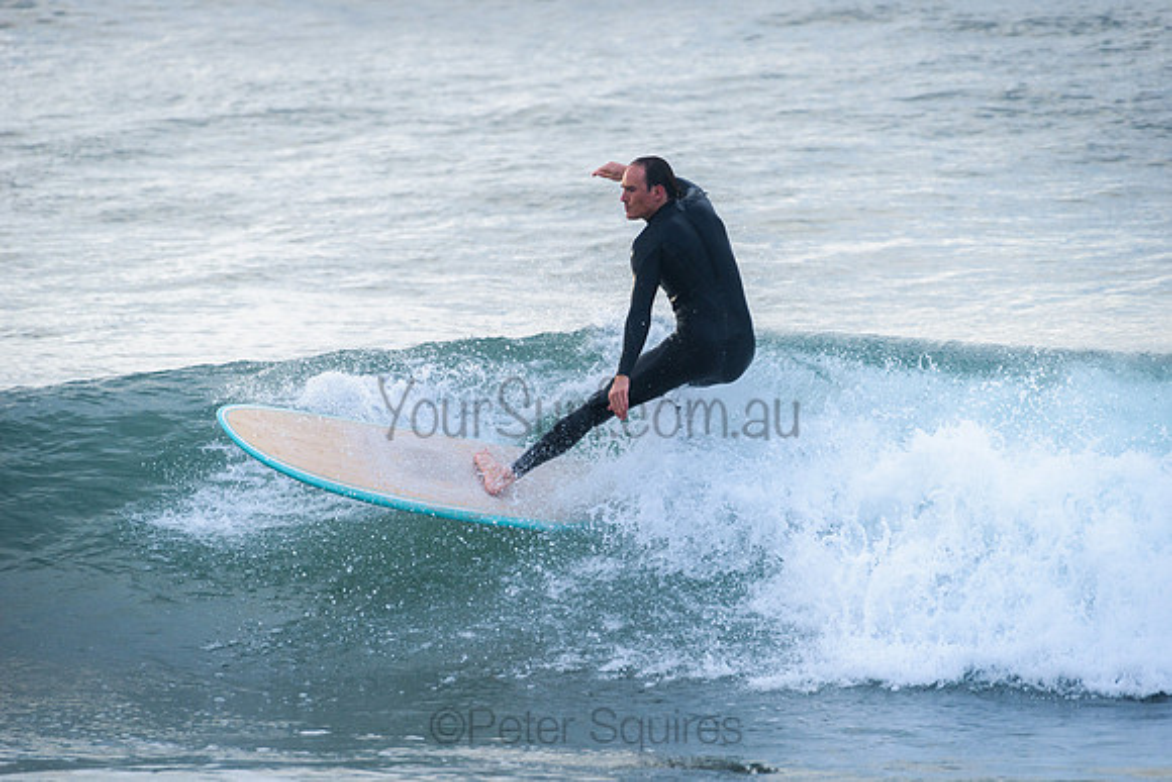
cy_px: 391
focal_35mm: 503
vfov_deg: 2.7
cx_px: 586
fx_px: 16373
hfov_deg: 4.1
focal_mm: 500
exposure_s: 1/1000
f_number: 5.6
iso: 450
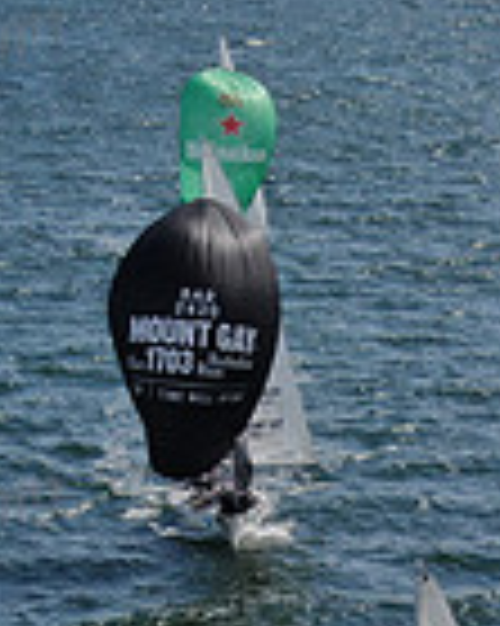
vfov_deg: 9.8
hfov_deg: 7.9
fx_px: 3611
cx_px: 329
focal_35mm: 195
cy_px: 754
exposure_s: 1/1250
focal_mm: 8.6
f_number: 3.8
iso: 100
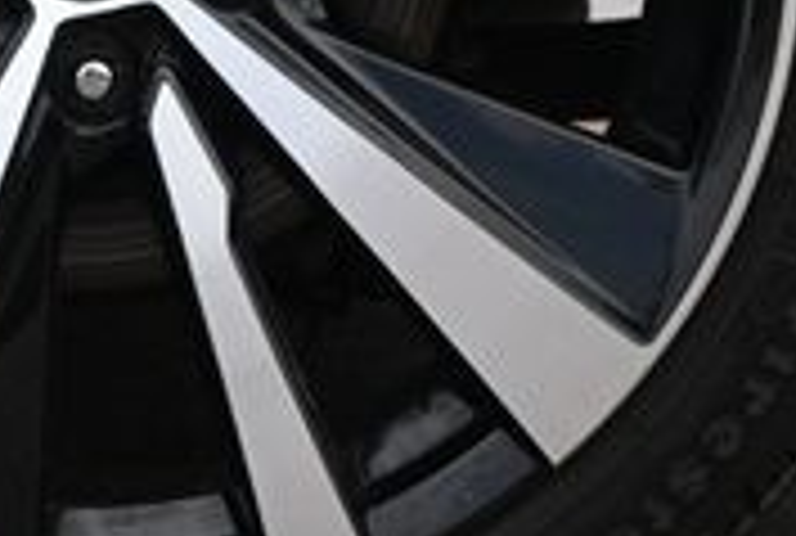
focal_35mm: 206
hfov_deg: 9.9
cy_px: -97
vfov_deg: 6.7
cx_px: 76
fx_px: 4566
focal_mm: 38
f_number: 5.6
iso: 220
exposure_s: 1/250
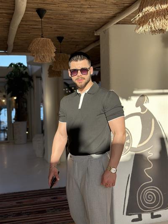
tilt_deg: -2.2
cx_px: 84
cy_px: 112
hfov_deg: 30.3
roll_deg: +0.3
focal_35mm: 48
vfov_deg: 39.6
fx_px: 310
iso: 80
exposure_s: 1/1565
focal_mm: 6.86
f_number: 1.78
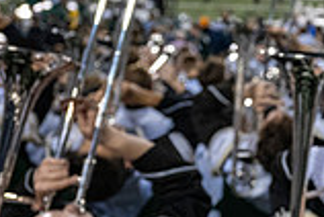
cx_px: 519
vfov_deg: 15.5
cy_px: 44
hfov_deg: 19.4
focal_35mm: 88
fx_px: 793
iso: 2000
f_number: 3.2
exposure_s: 1/500
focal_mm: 24
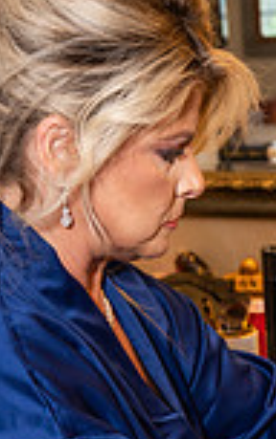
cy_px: 551
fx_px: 1188
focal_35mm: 99
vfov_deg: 19.5
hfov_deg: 12.9
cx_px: 331
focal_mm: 33
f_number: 4.5
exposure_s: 1/125
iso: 640
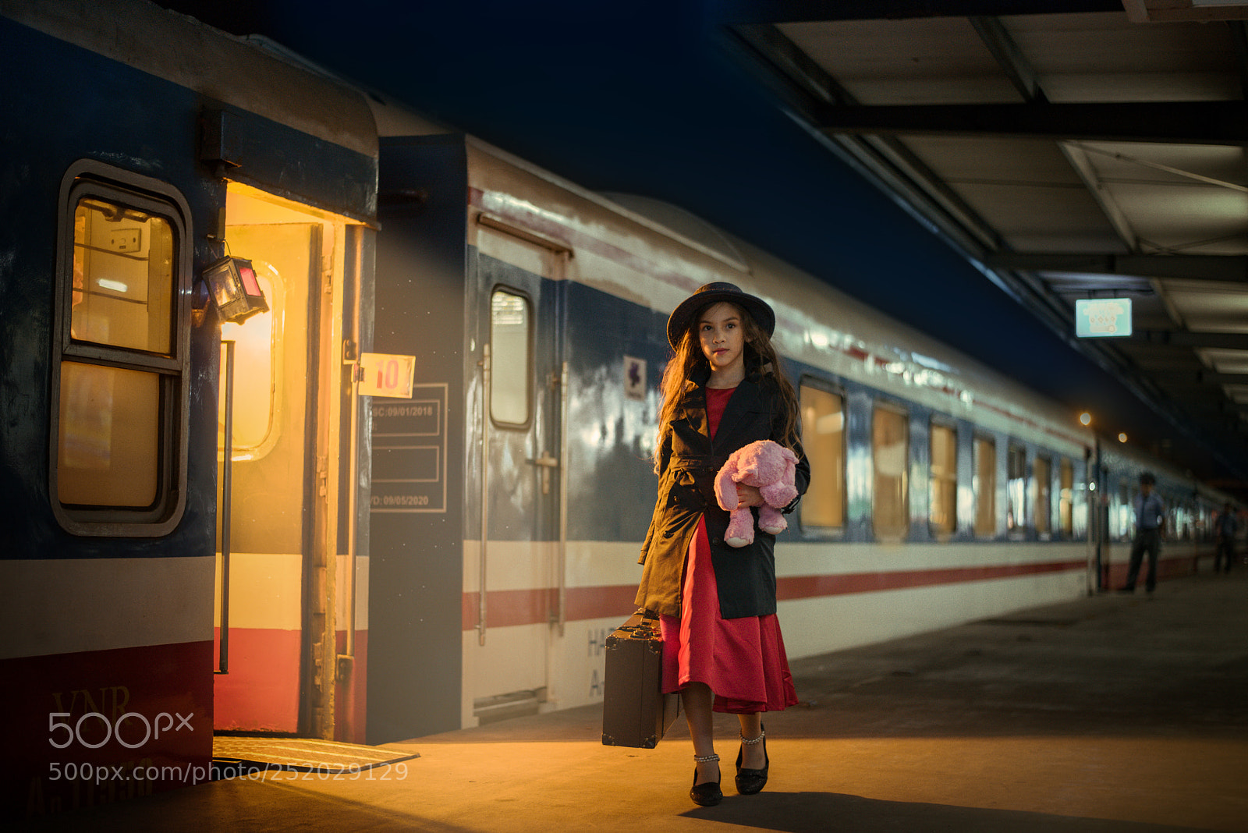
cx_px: 624
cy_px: 416
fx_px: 1734
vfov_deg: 27.0
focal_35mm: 50
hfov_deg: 39.6
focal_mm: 50
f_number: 1.8
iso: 1000
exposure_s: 1/100
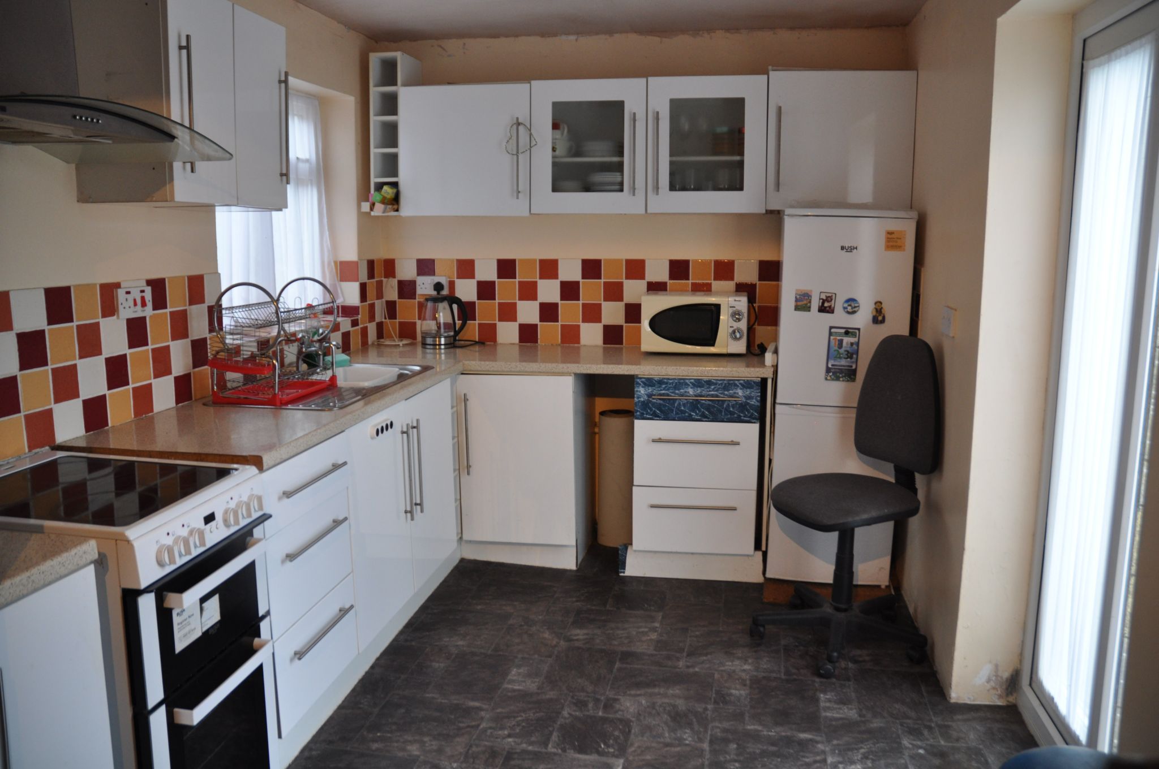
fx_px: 868
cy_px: 384
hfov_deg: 67.4
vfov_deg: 47.8
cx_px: 580
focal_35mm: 27
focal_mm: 18
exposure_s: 1/60
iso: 500
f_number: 4
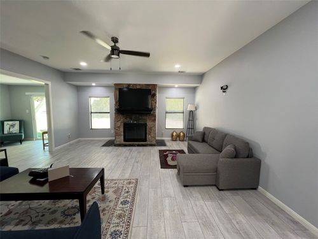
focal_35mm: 13
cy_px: 120
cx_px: 159
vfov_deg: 89.9
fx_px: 119
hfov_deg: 106.2
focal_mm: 1.57
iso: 200
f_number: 1.8
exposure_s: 1/120
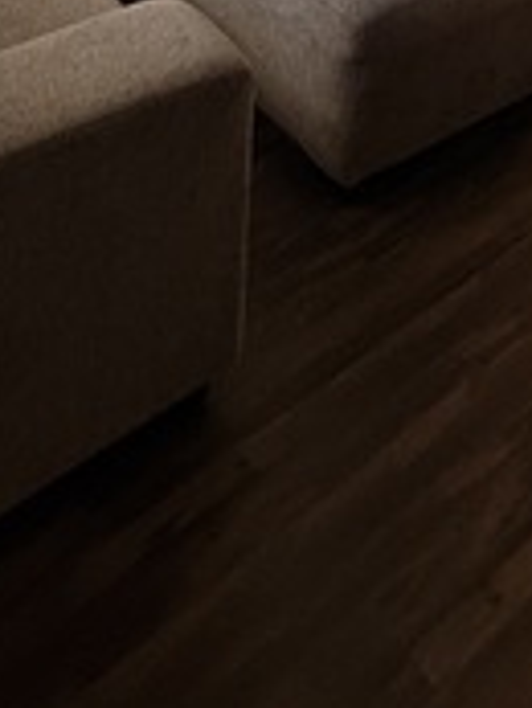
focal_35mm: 54
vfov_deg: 22.7
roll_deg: -3.0
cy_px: -526
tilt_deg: -4.6
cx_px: 405
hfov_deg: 26.7
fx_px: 1105
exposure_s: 1/60
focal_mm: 2.22
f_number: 2.2
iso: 200
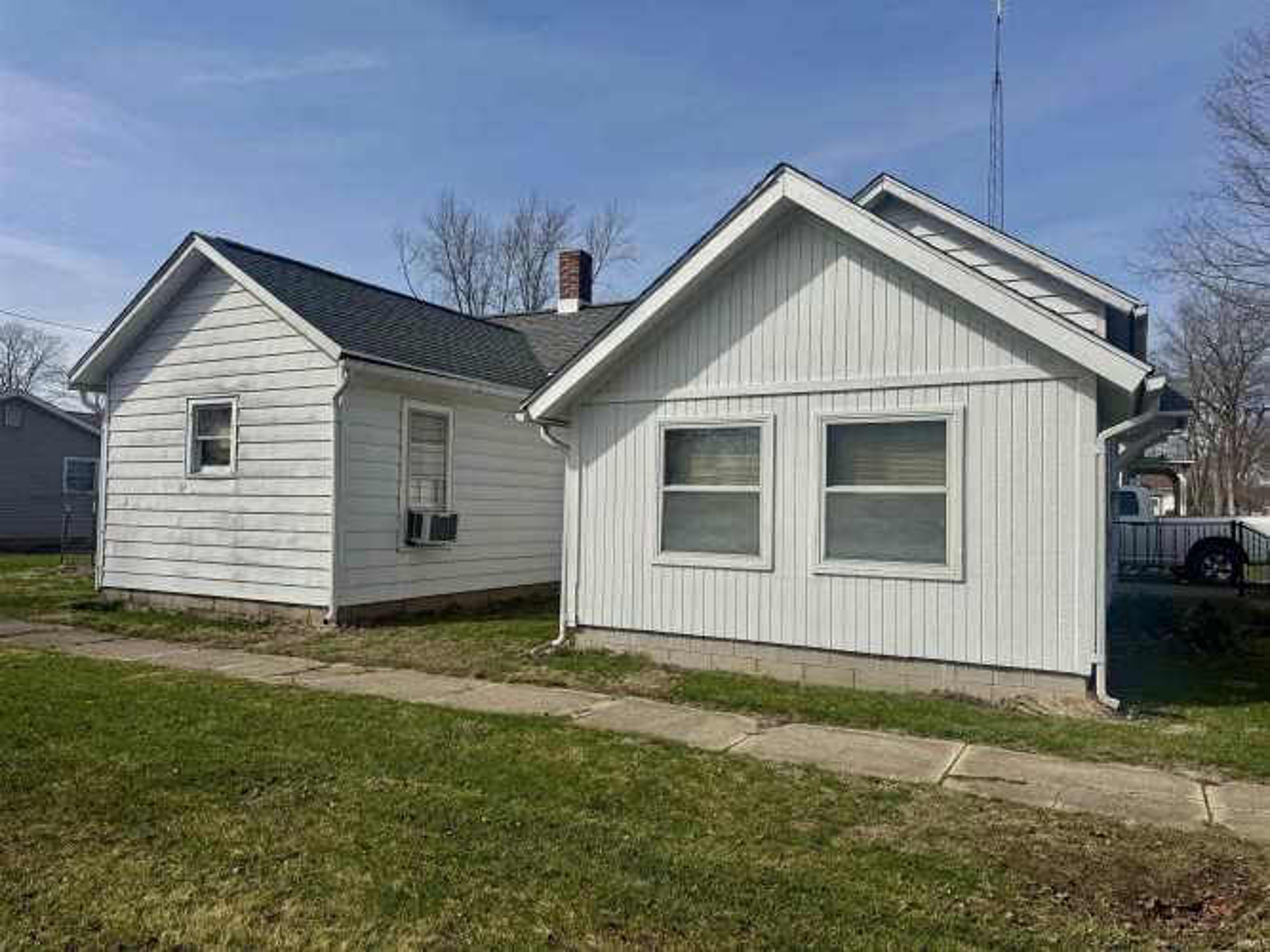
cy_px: 476
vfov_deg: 56.8
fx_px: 880
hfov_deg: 71.6
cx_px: 635
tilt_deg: +1.4
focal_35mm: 24
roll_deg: -1.3
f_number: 1.78
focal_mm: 6.76
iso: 80
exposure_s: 1/9009
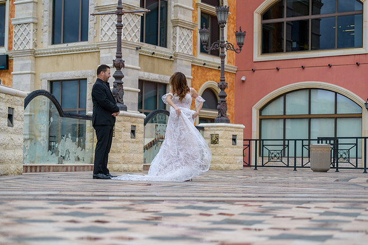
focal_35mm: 70
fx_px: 716
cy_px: 122
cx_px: 184
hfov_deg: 28.8
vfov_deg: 19.5
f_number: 2.8
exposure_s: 1/3200
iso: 400
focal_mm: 70
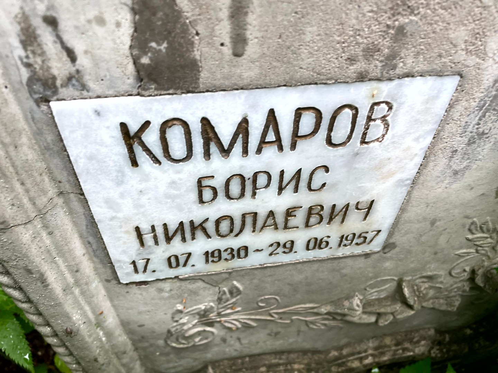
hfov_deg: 67.3
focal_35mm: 26
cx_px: 249
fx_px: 374
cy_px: 186
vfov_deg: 53.1
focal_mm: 4.2
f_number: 1.6
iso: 80
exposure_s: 1/121
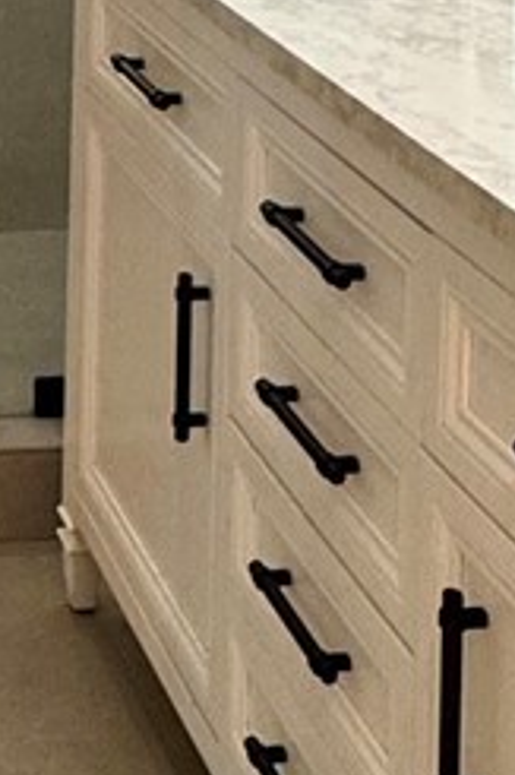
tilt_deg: -3.8
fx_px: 2041
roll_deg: -0.2
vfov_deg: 19.0
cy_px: -370
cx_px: -234
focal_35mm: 95
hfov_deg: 13.6
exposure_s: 1/60
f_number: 2.2
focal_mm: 2.22
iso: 200
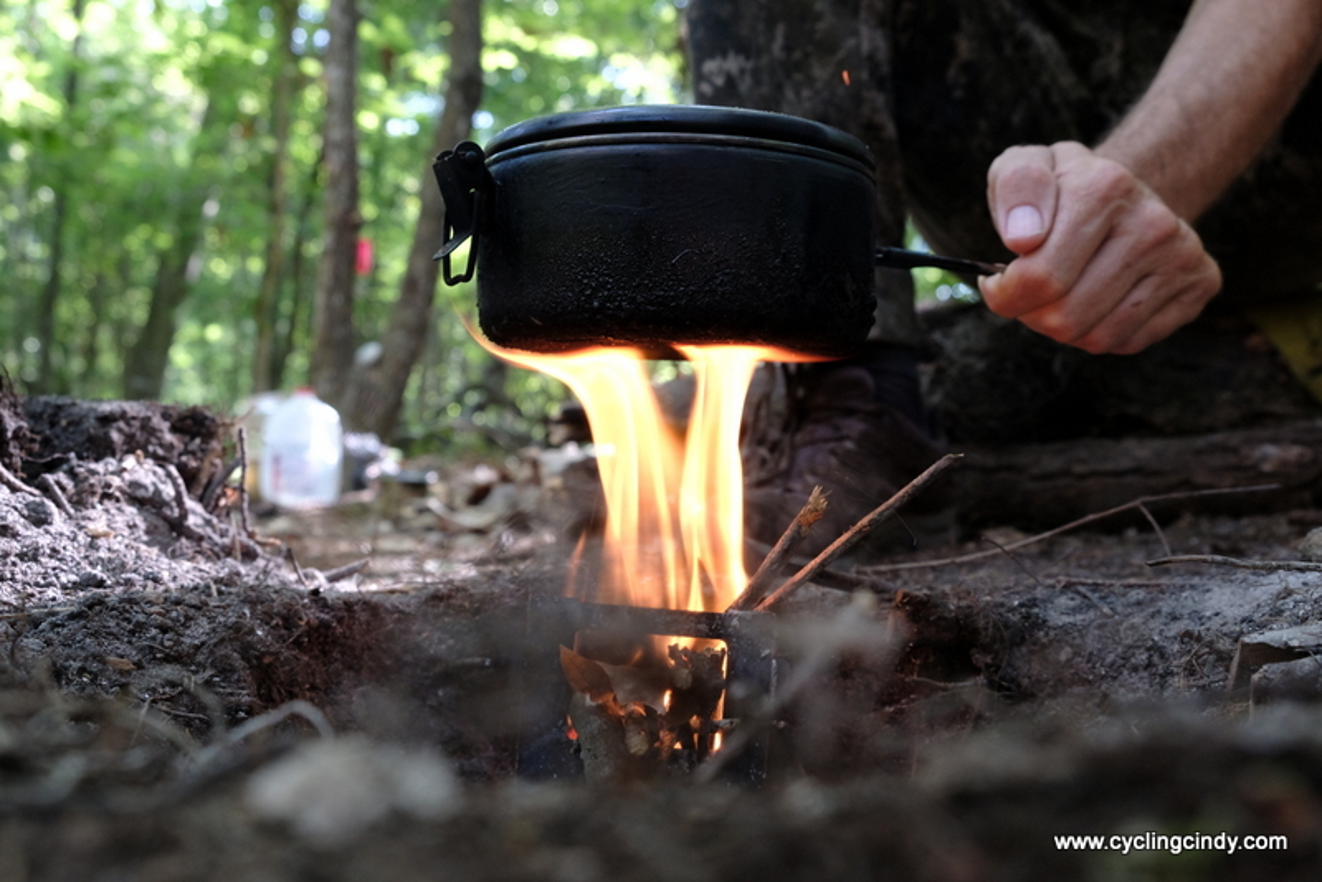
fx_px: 1396
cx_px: 661
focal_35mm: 38
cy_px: 441
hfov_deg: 50.7
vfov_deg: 35.1
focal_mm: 25.4
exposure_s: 1/50
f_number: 5.6
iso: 1250
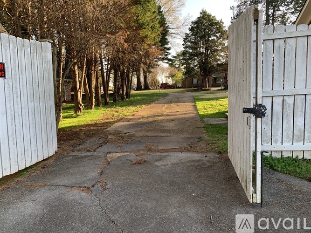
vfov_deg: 53.0
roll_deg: +1.3
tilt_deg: -6.4
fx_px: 234
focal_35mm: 26
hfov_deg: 67.3
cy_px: 116
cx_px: 156
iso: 25
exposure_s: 1/122
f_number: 1.8
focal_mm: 4.25
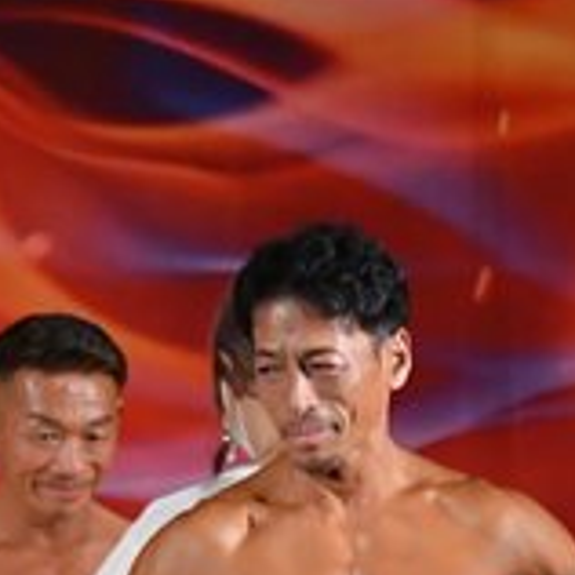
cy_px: 913
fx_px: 15824
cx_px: 726
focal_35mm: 842
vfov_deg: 2.1
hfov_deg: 2.1
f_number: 5.6
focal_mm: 135
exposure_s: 1/400
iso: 3200
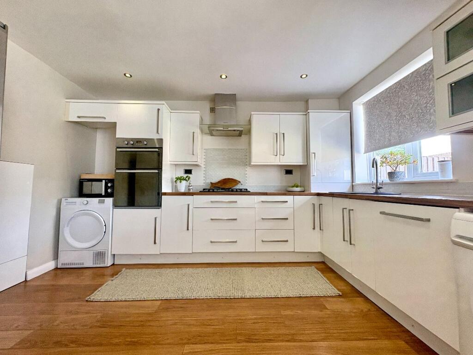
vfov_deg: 85.7
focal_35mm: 14
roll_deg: +0.2
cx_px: 236
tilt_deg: +3.2
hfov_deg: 102.1
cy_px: 178
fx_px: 191
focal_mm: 2.22
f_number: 2.2
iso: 200
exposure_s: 1/100
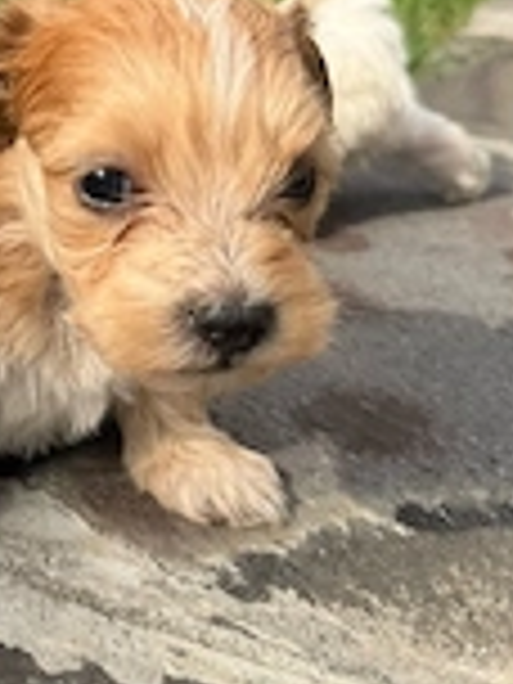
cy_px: 99
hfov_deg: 21.5
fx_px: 1245
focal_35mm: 63
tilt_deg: -13.8
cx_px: -112
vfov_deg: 29.7
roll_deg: -2.9
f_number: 1.78
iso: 80
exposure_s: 1/1488
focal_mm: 6.76
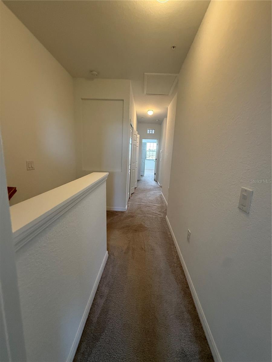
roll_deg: -2.6
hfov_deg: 85.7
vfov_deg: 102.1
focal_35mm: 14
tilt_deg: -9.3
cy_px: 181
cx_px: 136
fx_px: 147
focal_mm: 2.22
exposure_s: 1/120
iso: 500
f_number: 2.2
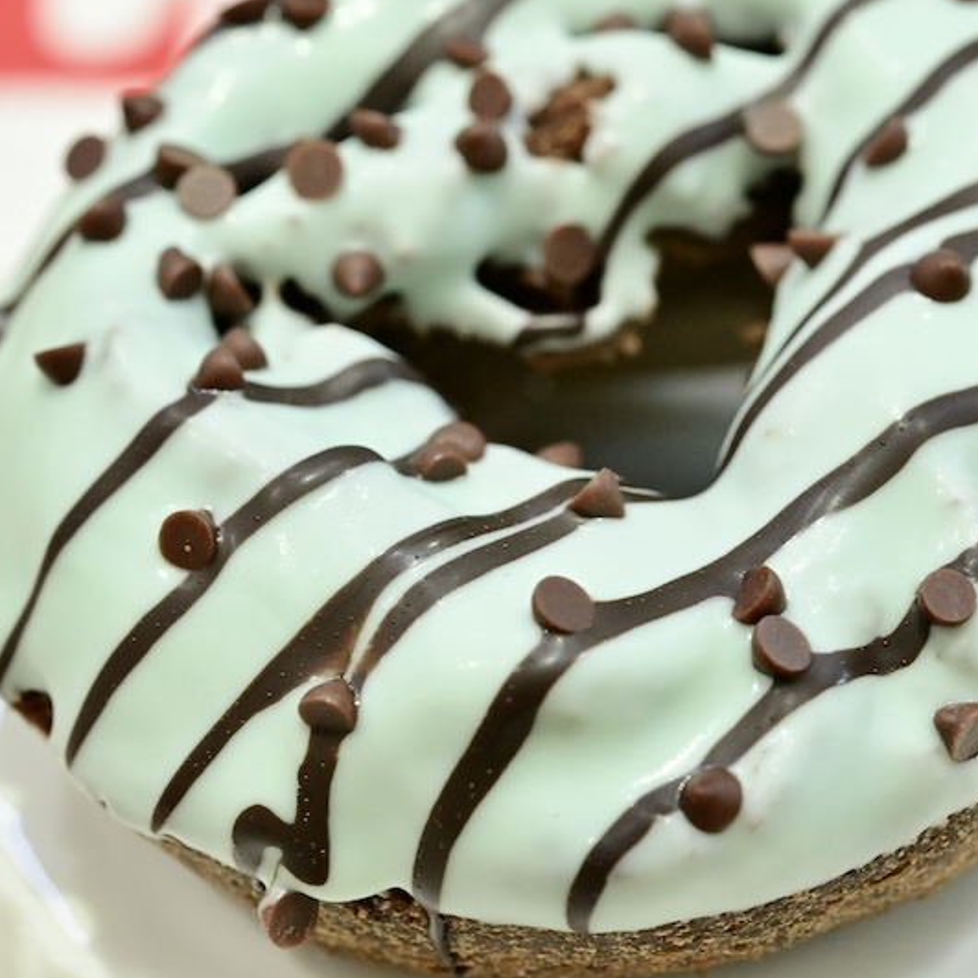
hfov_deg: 18.1
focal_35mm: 96
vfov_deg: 18.1
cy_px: 388
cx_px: 611
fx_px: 3069
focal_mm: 60
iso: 6400
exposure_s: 1/160
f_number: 8
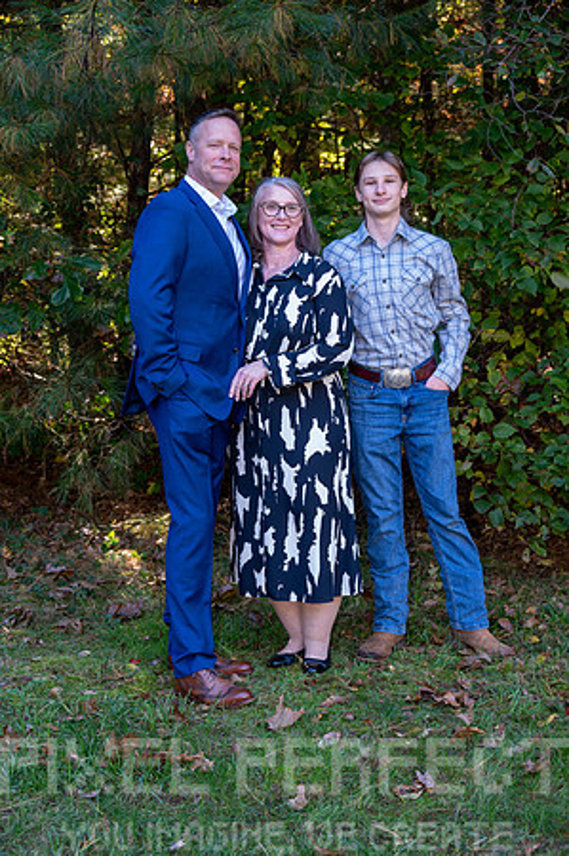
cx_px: 284
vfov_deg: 32.9
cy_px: 428
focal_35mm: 61
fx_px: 1449
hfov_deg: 22.2
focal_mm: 61
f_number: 6
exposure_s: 1/60
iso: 640
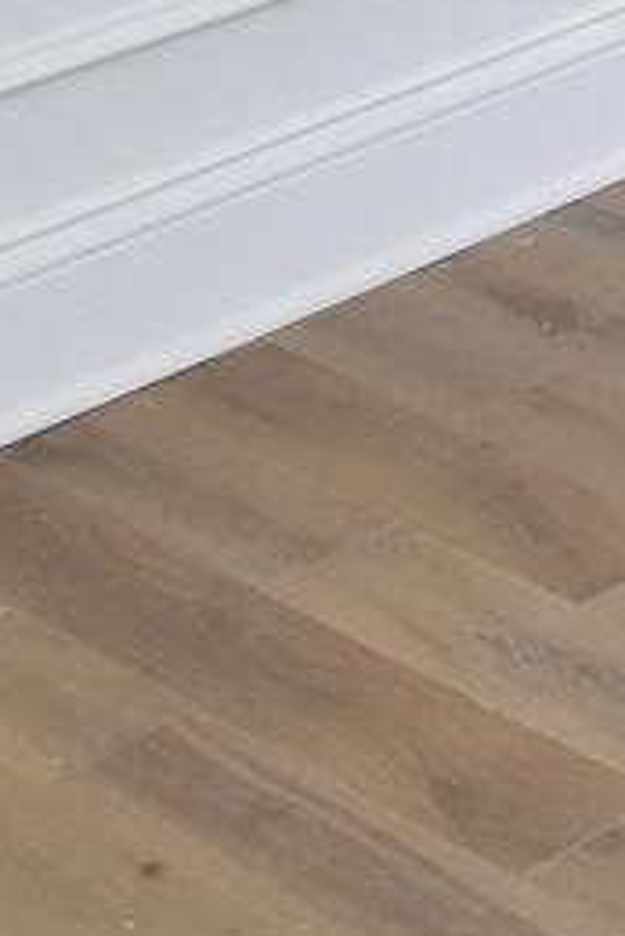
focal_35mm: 154
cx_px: 2706
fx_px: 4003
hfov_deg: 6.6
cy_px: -1144
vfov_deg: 11.5
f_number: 5
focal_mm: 13
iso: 800
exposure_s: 1/100
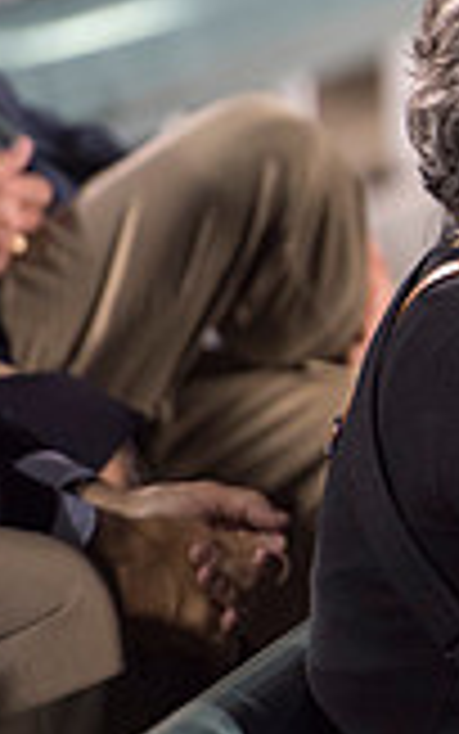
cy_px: 178
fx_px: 14518
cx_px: 1089
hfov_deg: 1.8
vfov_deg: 2.9
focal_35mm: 726
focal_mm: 200
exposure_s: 1/320
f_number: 2.8
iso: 1000
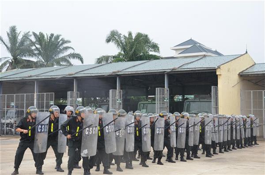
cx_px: 132
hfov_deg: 32.0
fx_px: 463
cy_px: 88
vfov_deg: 21.5
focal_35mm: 63
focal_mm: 42
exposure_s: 1/250
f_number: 8
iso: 640
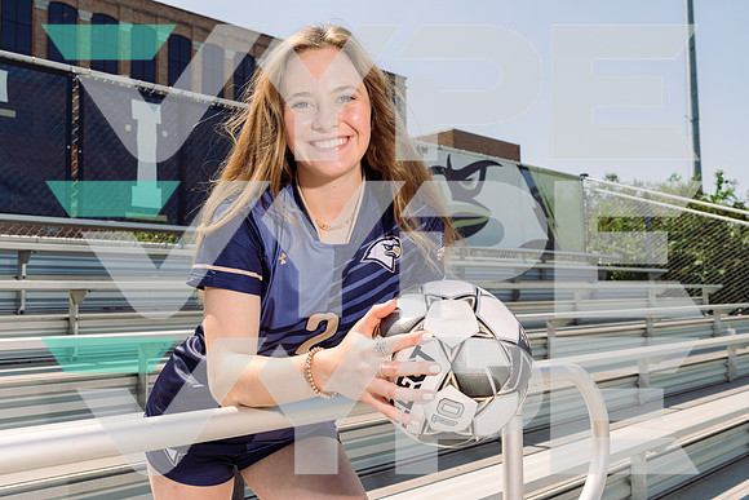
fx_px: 728
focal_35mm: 35
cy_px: 250
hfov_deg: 54.4
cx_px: 374
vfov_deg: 37.9
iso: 100
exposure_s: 1/200
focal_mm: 35
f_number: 8
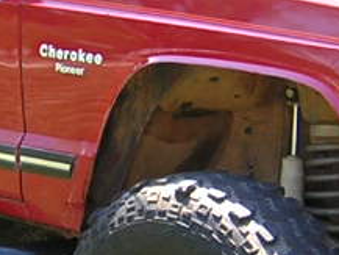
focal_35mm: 170
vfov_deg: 8.7
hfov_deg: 11.6
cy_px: 99
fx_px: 1666
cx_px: 147
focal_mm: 4.7
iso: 100
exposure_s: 1/165
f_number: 2.6
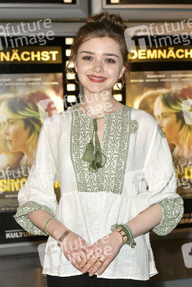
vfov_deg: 34.5
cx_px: 96
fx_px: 464
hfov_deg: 23.4
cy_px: 144
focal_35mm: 58
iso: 2500
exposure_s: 1/250
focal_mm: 58
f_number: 5.6
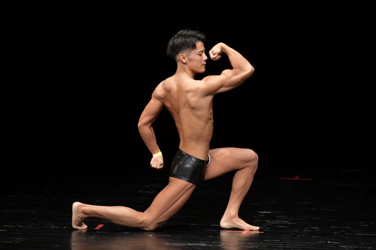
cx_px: 188
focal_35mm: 450
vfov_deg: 3.1
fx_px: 4698
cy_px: 125
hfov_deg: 4.6
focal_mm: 300
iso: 3200
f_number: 5.6
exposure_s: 1/400
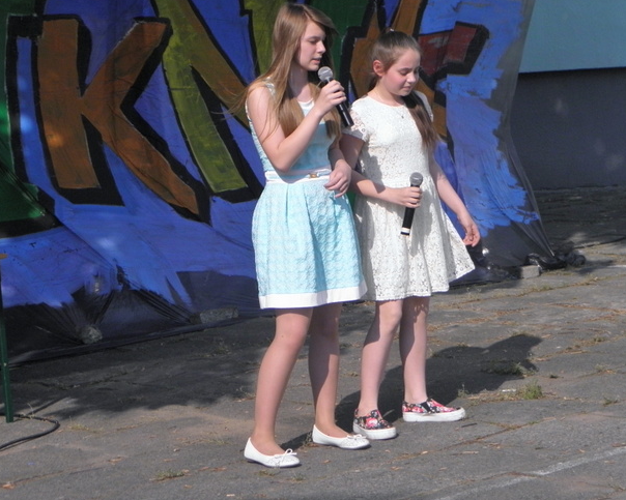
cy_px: 229
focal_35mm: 115
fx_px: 2130
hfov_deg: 16.7
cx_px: 324
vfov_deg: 13.4
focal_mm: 16
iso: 160
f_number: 9
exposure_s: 1/320
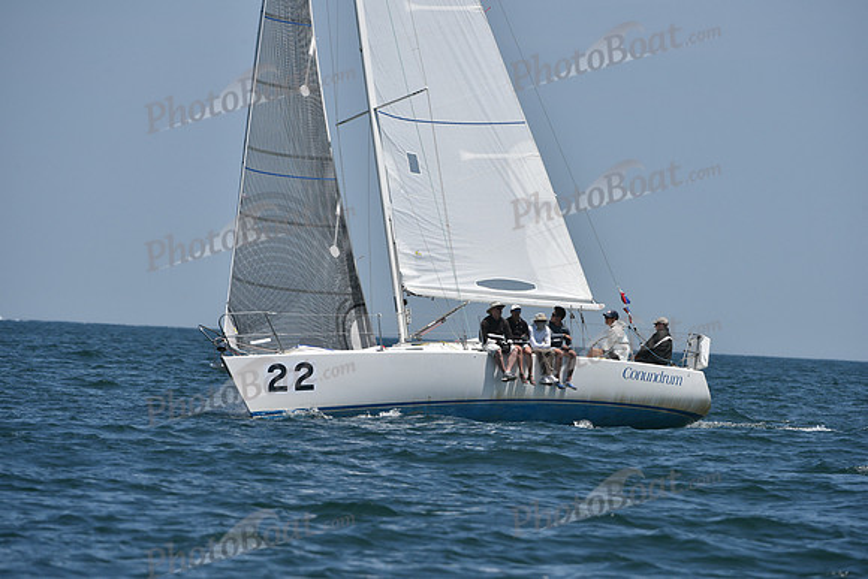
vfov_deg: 3.4
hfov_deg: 5.2
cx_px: 434
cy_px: 290
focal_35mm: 400
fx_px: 9646
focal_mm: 400
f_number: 9
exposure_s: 1/1600
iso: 320
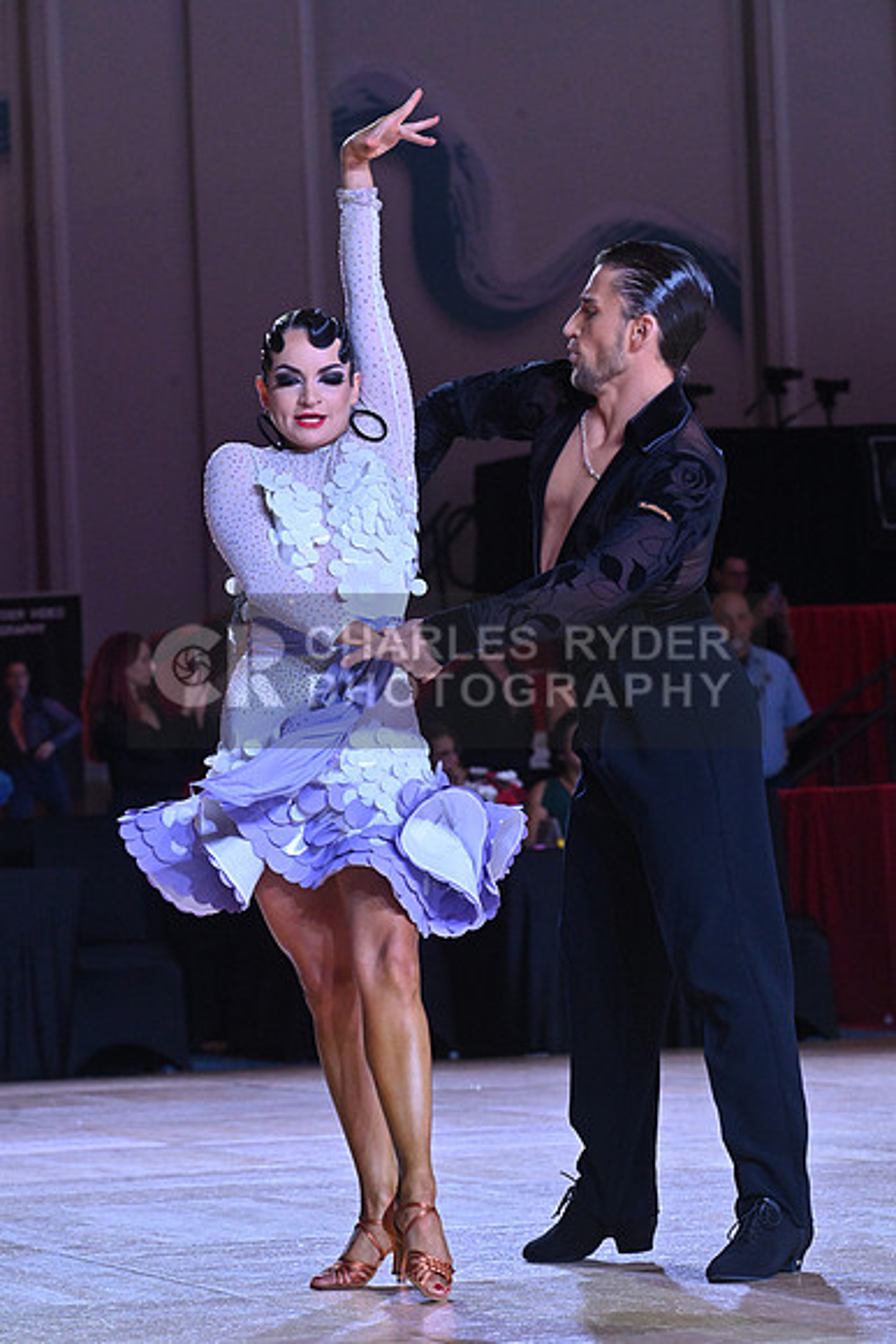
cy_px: 672
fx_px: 5223
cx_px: 448
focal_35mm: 140
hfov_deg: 9.8
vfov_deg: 14.7
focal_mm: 140
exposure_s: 1/400
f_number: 8
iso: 4000
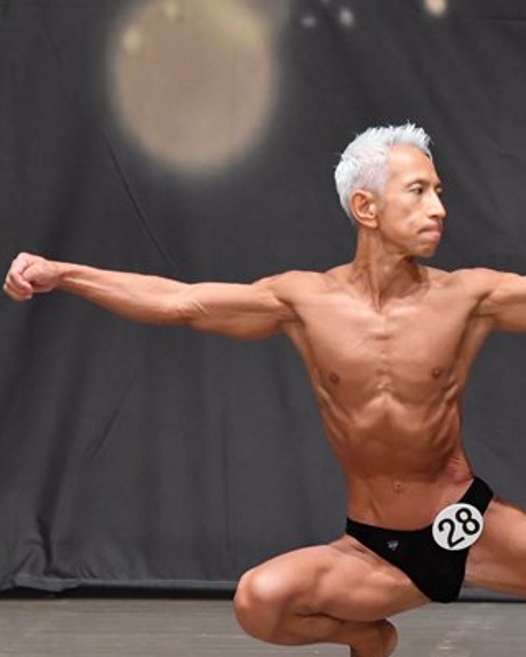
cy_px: 396
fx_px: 9555
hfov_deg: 3.2
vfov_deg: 3.9
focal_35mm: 491
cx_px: 458
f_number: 5.6
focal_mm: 180
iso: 6400
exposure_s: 1/400
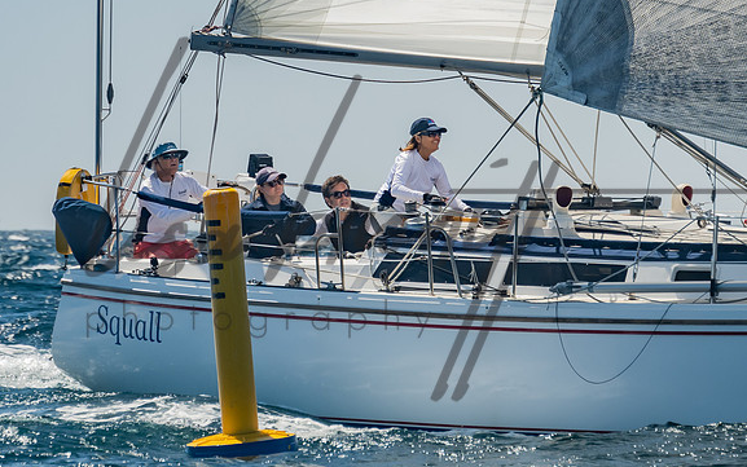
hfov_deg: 4.6
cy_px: 58
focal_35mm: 461
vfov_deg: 2.9
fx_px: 9388
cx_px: 327
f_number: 6.3
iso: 160
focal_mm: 165
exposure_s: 1/320
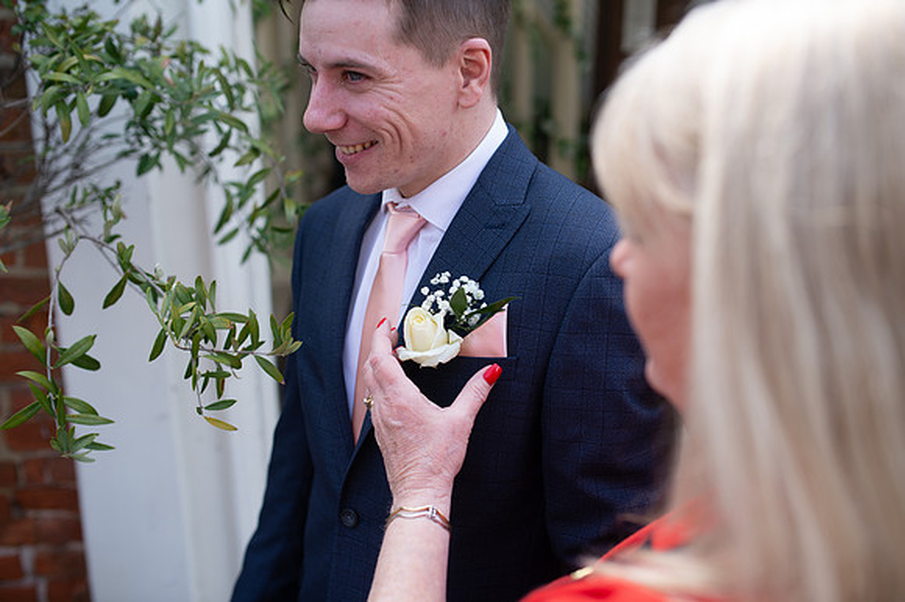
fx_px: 879
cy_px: 301
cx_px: 452
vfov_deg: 37.8
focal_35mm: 35
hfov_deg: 54.5
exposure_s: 1/400
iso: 100
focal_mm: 35
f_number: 2.8
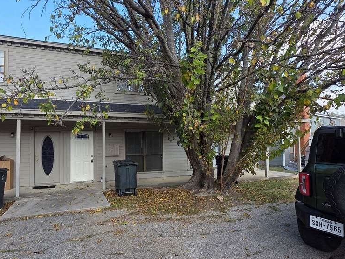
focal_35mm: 18
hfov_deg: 86.2
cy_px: 137
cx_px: 132
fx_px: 179
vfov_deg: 71.5
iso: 40
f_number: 1.9
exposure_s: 1/548
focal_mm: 2.2
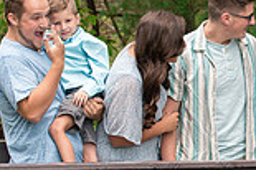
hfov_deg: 6.0
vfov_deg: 4.0
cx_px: 357
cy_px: 65
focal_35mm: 340
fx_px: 2415
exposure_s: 1/200
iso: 800
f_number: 5.6
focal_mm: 70
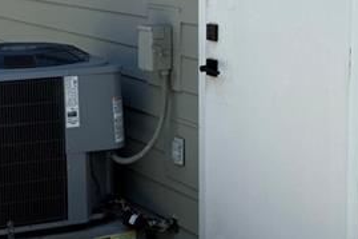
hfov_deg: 21.5
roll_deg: -0.8
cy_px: 75
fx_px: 944
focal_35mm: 95
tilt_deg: -6.6
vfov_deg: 14.4
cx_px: 153
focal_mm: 6.76
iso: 80
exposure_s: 1/2907
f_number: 1.78
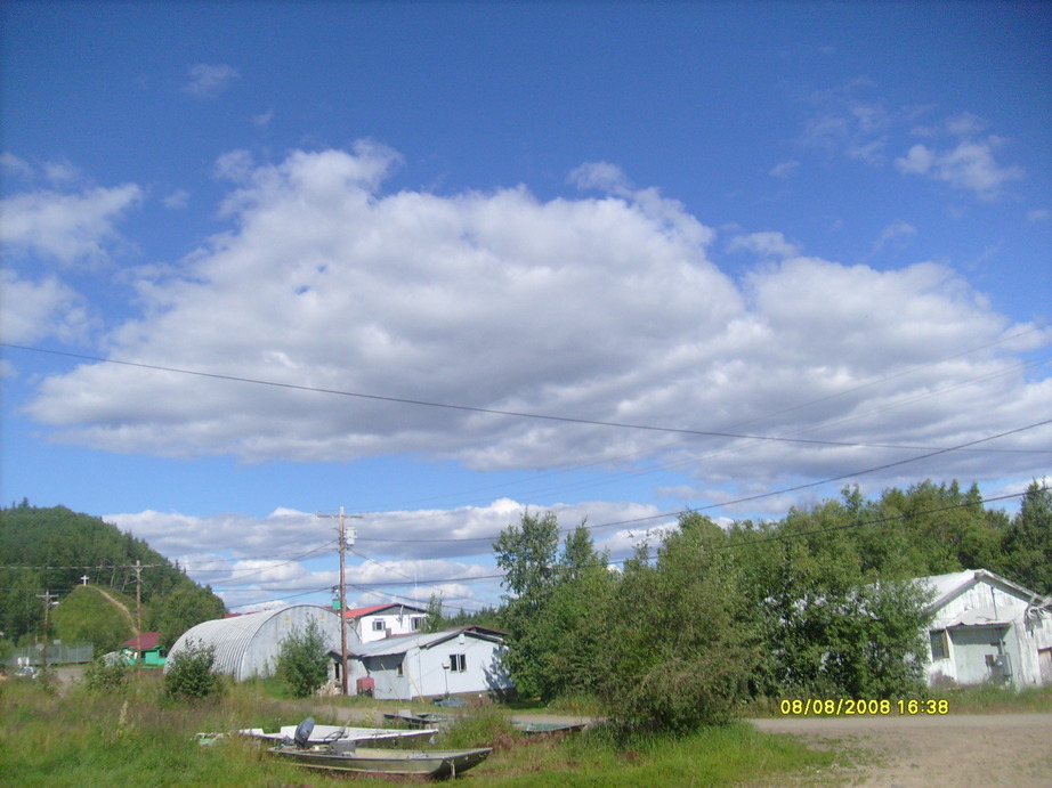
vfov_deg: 40.7
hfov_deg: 52.6
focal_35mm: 35
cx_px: 526
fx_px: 1063
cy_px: 394
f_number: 7.1
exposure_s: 1/500
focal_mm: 5.8
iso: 80
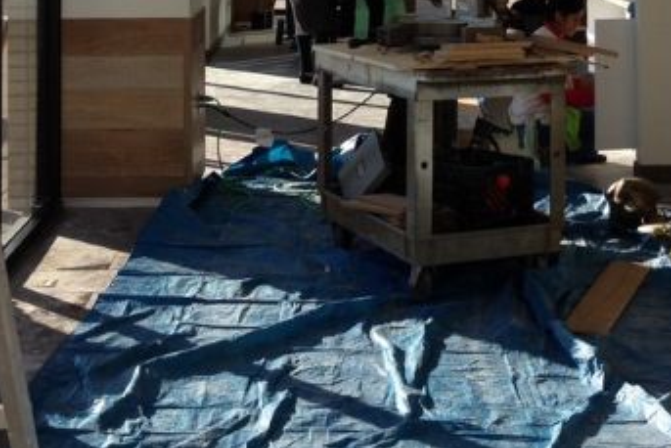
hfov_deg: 25.3
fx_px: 1492
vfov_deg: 16.3
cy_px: -112
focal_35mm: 80
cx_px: 356
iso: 50
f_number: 2.4
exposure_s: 1/715
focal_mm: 4.12
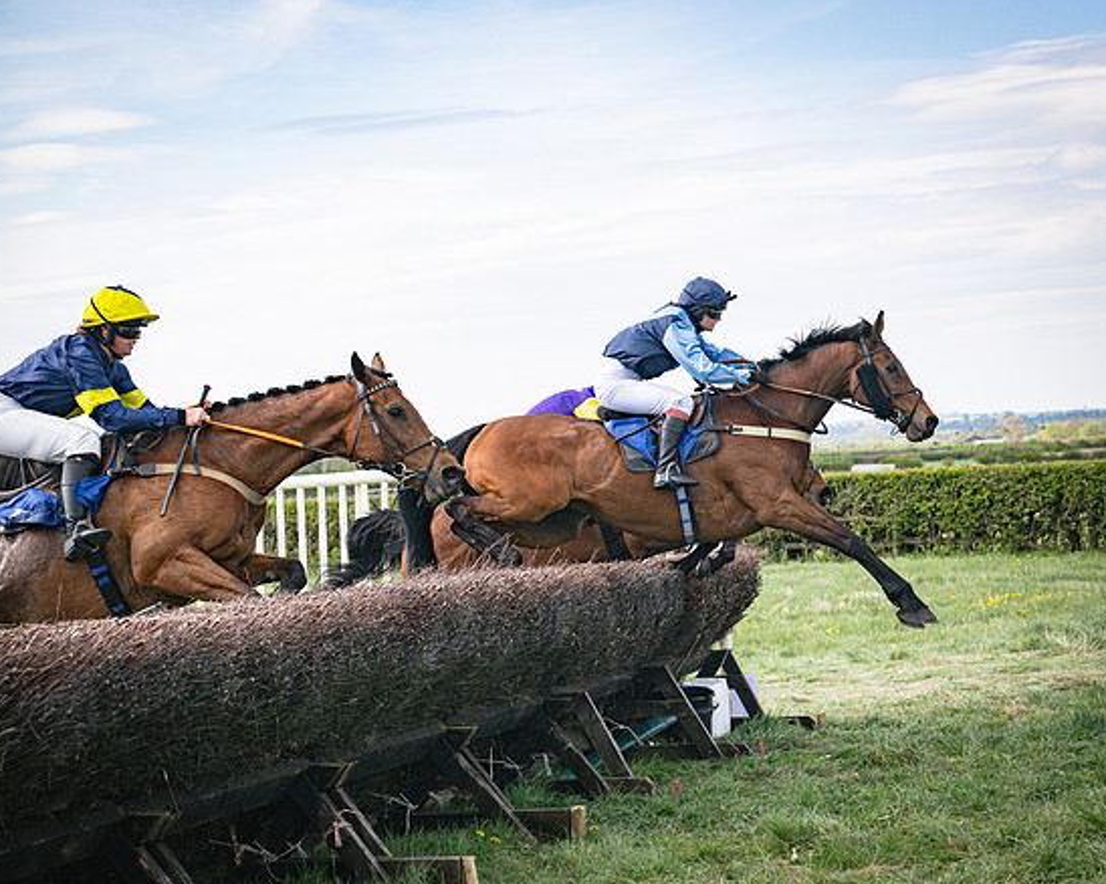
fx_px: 2880
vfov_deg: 17.5
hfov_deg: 21.7
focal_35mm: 88
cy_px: 412
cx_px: 726
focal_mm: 70
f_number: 5
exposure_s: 1/3200
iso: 400
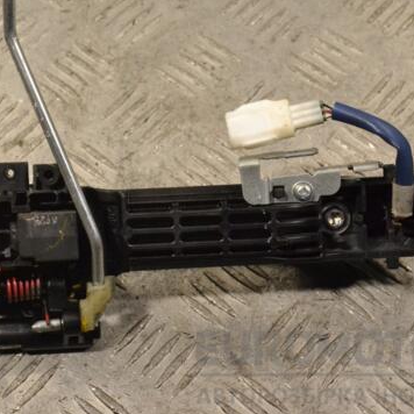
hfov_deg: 20.2
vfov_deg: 20.2
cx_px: 174
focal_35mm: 86
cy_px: 193
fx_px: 1164
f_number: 10
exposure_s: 1/400
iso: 3200
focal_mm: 40
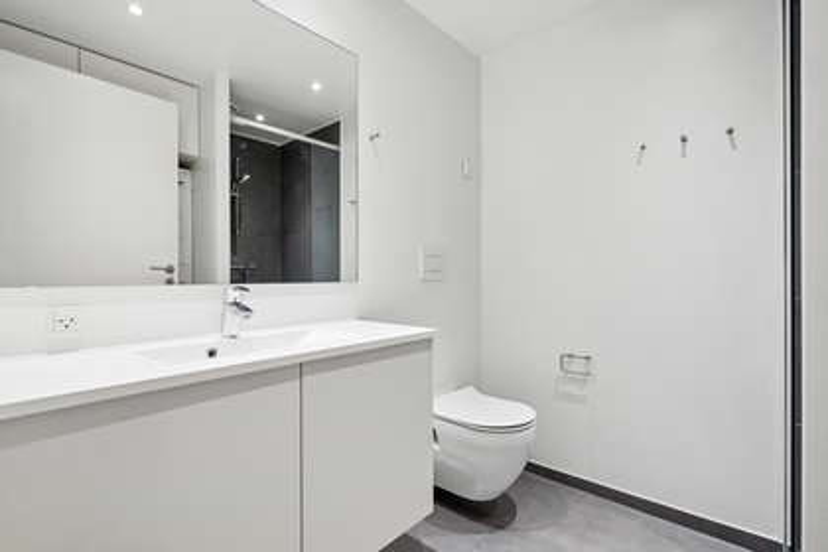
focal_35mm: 17
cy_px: 276
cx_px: 414
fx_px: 391
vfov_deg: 70.4
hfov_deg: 93.3
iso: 800
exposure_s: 1/15
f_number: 7.1
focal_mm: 11
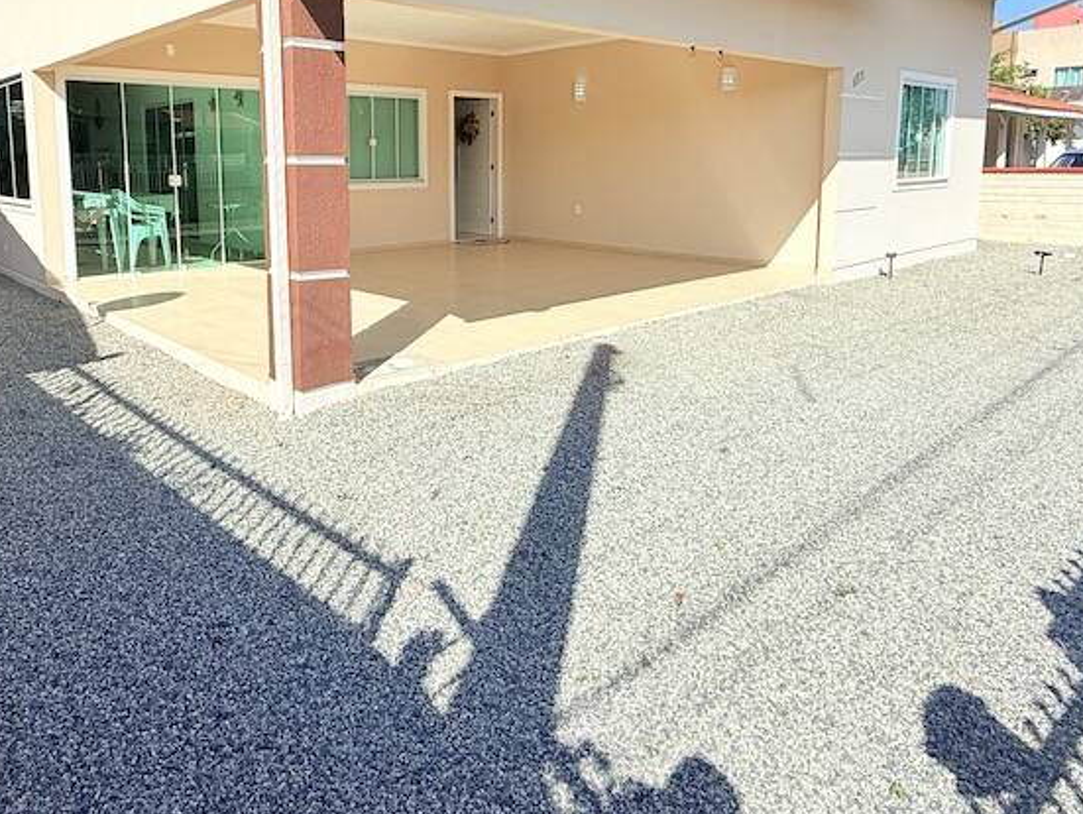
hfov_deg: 66.7
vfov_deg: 51.9
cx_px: 444
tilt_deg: -6.2
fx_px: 814
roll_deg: -0.1
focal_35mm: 26
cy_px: 256
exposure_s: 1/2506
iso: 50
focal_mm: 2.22
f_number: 2.2
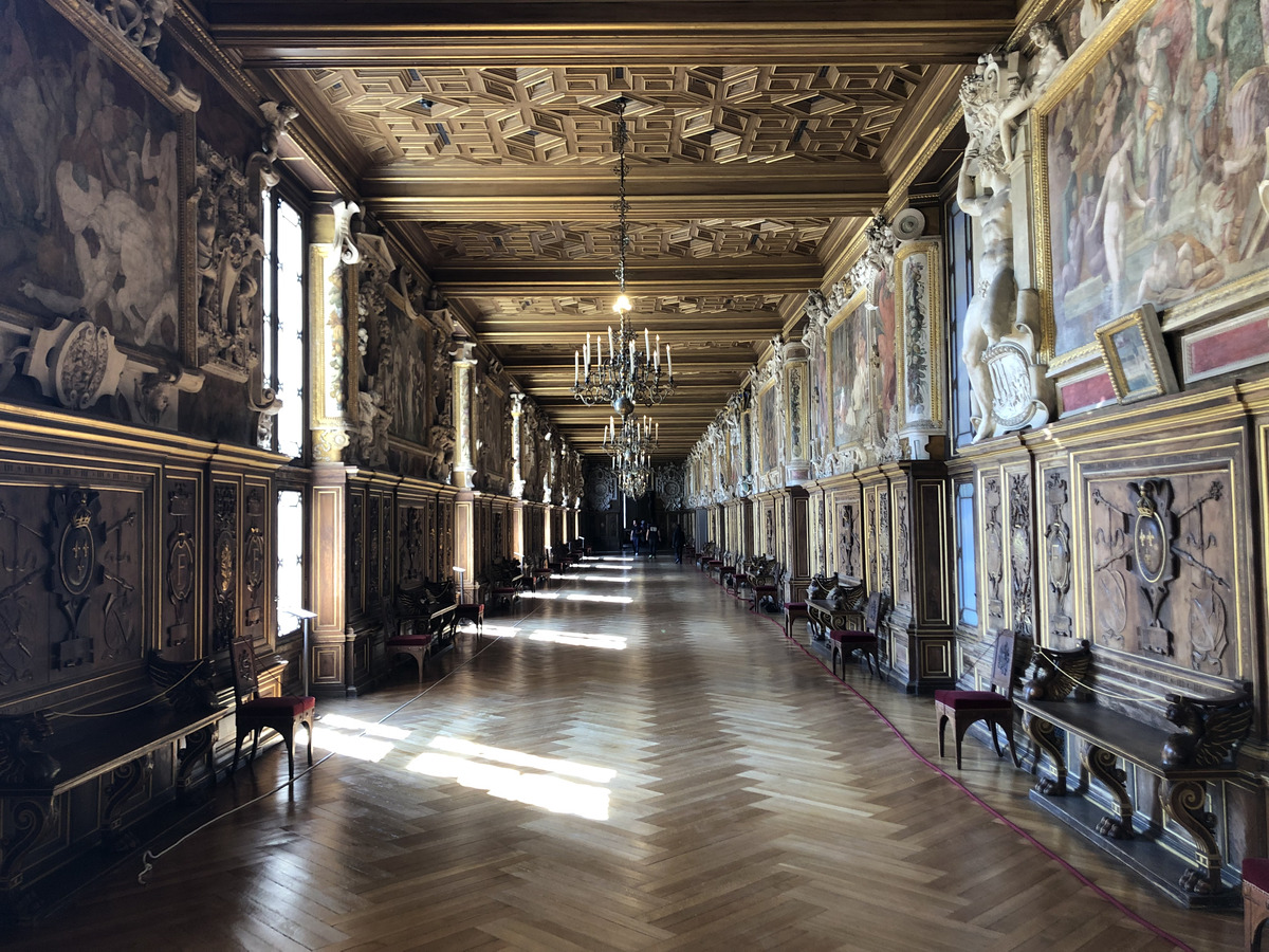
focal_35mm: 28
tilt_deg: +2.9
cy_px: 476
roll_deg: +1.5
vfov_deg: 49.7
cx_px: 634
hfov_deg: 63.4
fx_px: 1026
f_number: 1.8
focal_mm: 4
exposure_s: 1/33
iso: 40
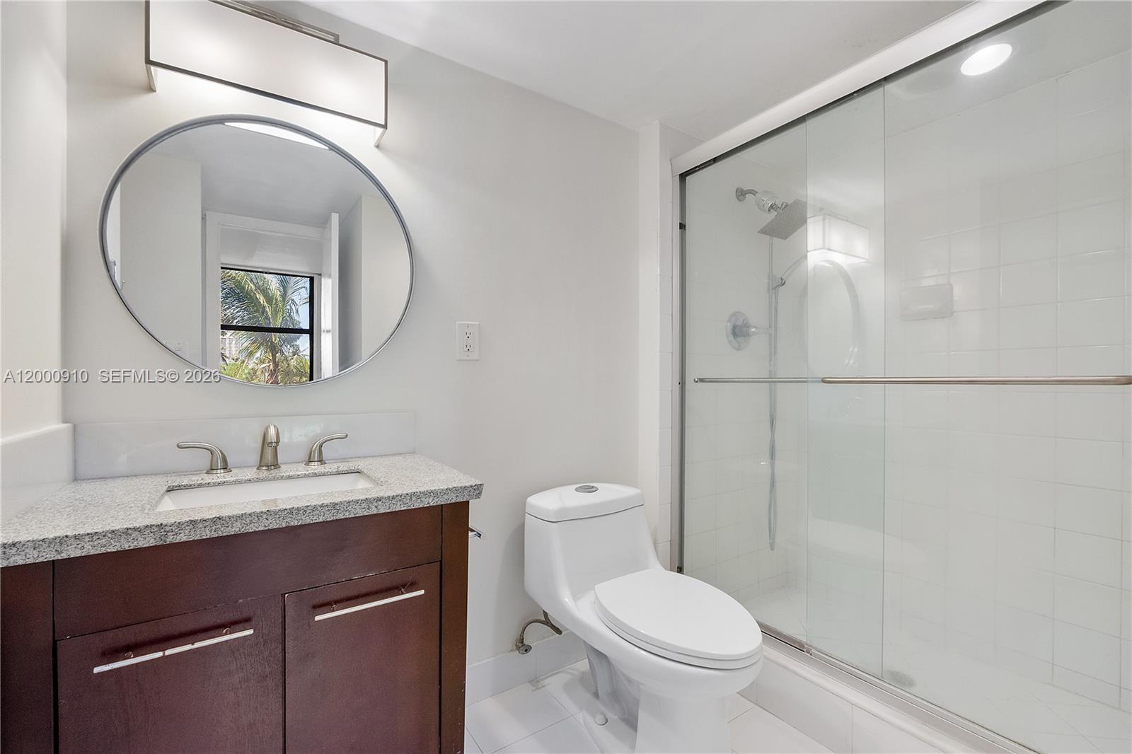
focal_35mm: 15
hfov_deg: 100.4
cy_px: 377
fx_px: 472
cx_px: 566
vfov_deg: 77.3
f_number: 8
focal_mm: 10
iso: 800
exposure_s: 1/60
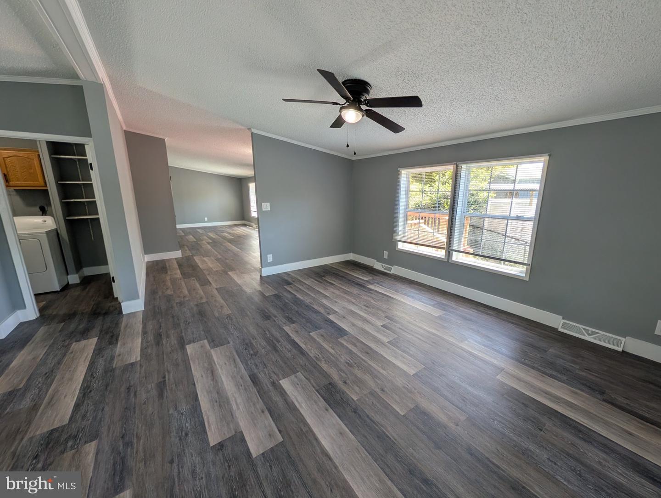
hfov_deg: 110.5
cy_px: 249
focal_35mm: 12
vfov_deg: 94.6
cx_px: 330
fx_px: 229
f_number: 1.7
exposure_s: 1/124
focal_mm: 2.02
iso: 49
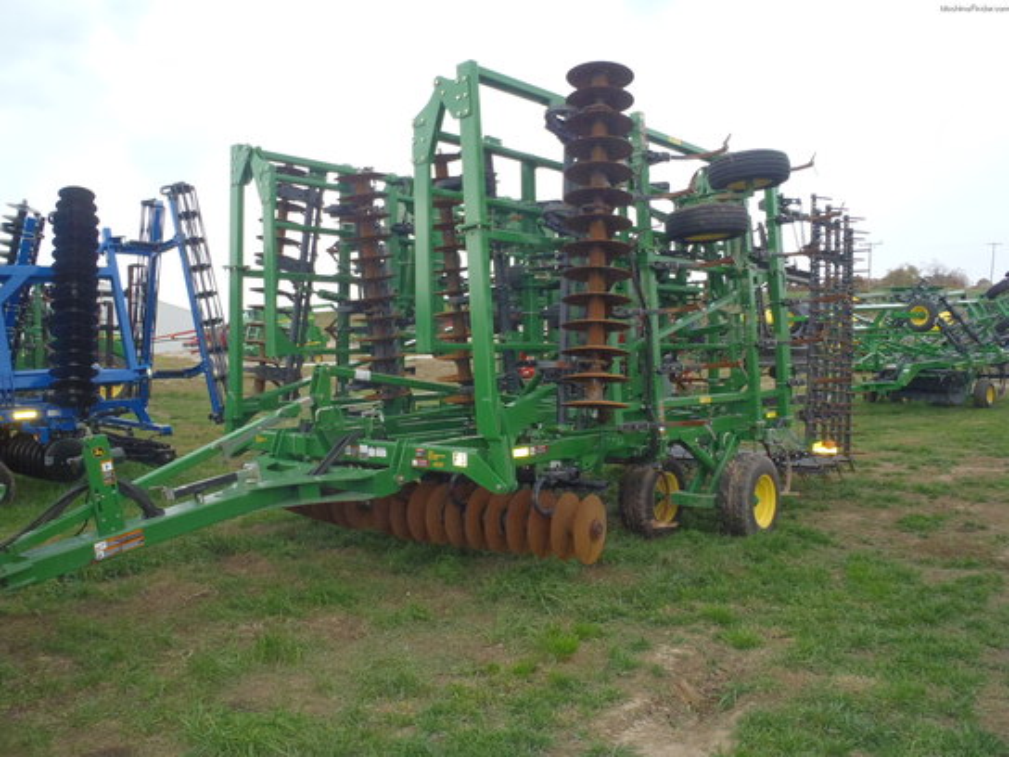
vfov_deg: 49.7
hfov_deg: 63.4
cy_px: 378
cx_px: 504
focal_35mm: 28
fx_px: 816
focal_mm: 5
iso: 250
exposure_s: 1/200
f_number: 3.9
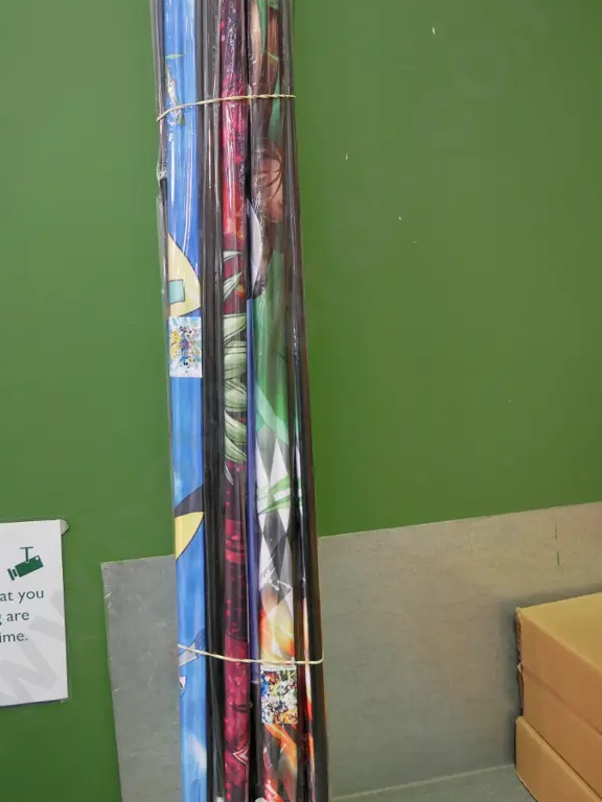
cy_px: 357
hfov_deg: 44.1
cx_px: 263
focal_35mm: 32
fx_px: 742
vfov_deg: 56.7
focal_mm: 12
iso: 1000
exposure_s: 1/60
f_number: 3.5
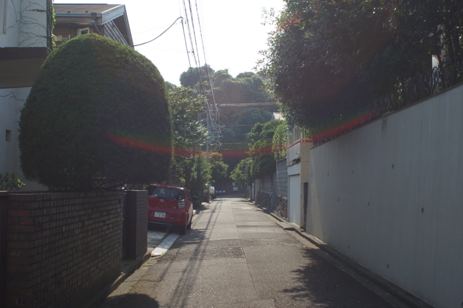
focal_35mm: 42
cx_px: 232
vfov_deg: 31.9
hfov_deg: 46.4
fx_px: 540
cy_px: 154
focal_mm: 28
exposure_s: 1/250
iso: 100
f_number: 8
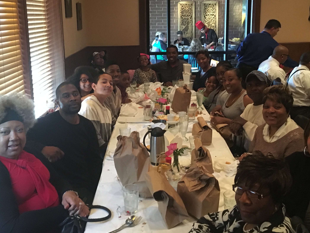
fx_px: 367
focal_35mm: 41
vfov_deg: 34.9
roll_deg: +0.3
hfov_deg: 45.8
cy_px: 82
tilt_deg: -8.9
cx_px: 156
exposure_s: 1/15
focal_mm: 4.15
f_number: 2.2
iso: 320
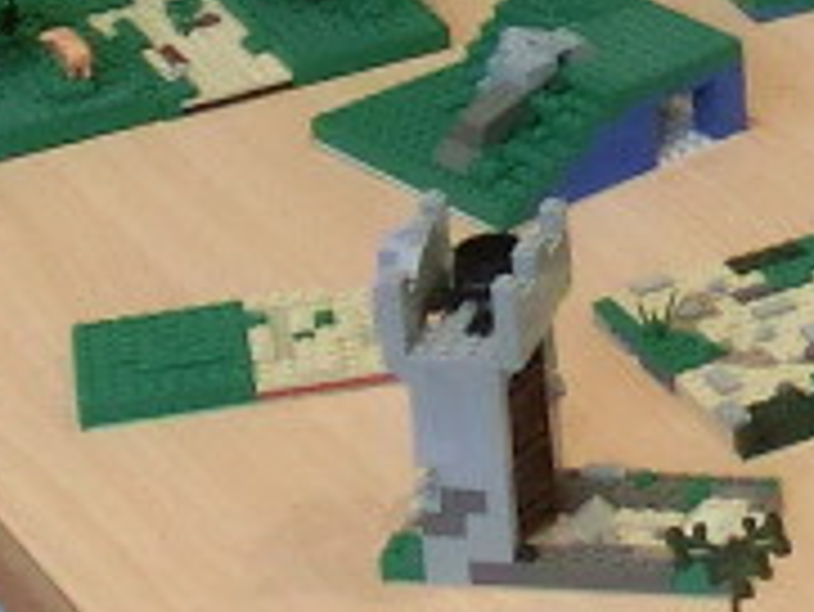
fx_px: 4989
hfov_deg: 8.8
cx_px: 1588
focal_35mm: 212
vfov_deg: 6.9
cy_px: -288
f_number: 3.5
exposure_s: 1/60
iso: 640
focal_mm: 5.25
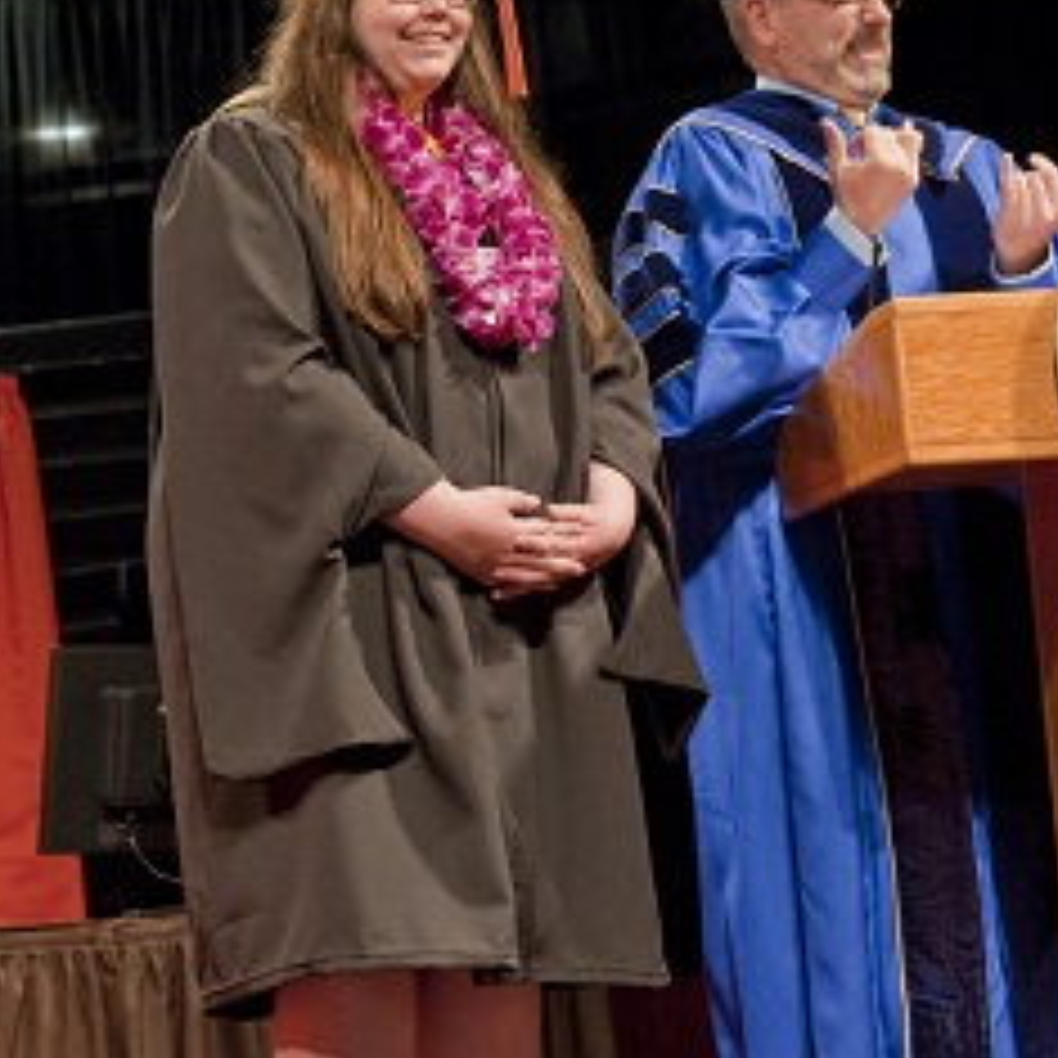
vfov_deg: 15.3
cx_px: 689
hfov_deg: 15.3
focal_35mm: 114
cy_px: 405
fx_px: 3942
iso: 1600
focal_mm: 70
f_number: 6.3
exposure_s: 1/160
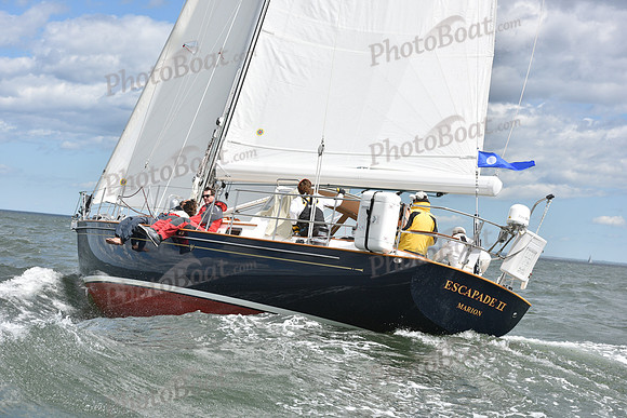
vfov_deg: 16.7
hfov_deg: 24.8
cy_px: 209
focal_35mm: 82
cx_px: 314
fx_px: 1428
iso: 320
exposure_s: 1/1250
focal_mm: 82
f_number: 8
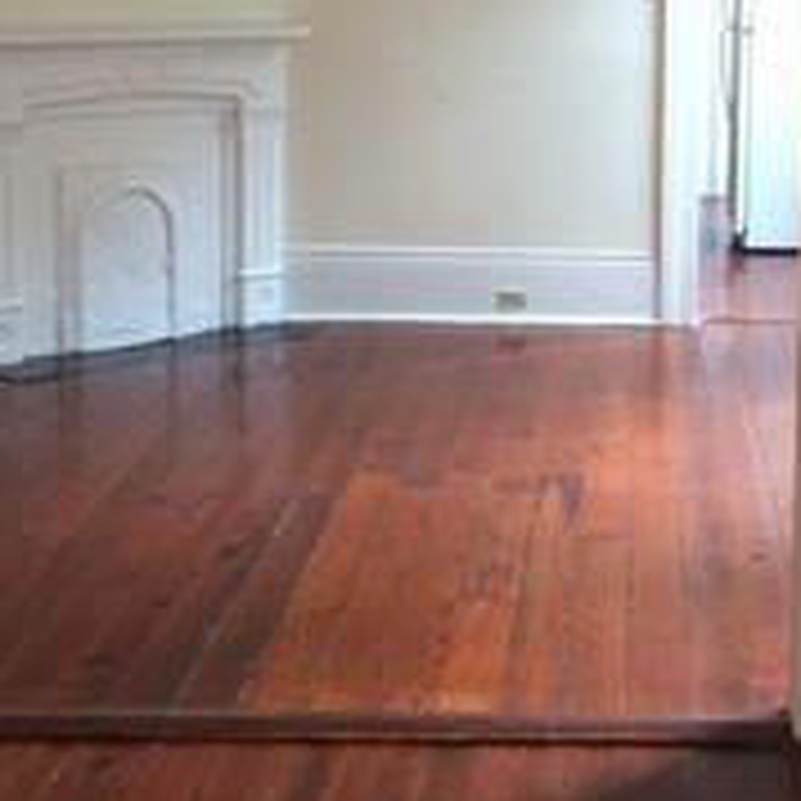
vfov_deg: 24.5
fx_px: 1806
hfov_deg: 24.8
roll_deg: +0.1
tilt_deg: -8.4
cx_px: 580
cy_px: 140
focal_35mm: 69
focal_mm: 4.15
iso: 80
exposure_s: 1/30
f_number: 2.2
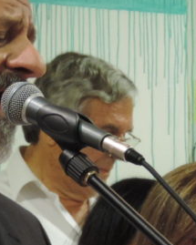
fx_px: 3236
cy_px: 237
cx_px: -48
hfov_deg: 3.5
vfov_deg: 4.3
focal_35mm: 446
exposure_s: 1/25
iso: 720
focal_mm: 21.4
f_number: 4.2
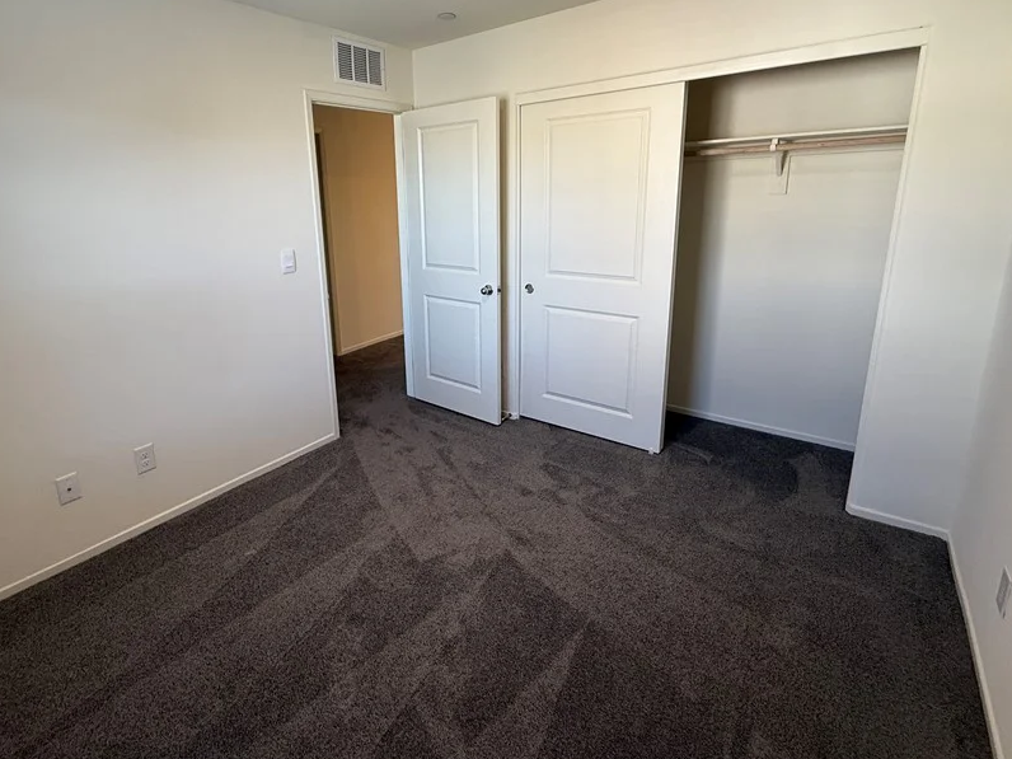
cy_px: 310
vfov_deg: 71.0
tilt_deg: -12.4
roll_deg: +1.4
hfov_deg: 87.4
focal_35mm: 18
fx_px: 526
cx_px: 451
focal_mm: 2.22
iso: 200
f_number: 2.2
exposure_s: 1/120
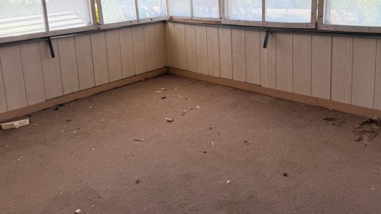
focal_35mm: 35
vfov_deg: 33.0
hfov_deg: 56.6
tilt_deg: -9.0
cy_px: 52
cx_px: 190
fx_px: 354
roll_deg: +1.9
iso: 100
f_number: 1.78
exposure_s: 1/589
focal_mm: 6.76
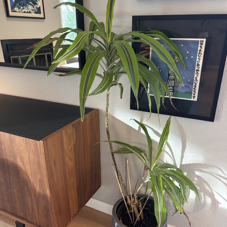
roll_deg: -1.1
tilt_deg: -22.6
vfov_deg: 52.4
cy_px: 128
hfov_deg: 52.5
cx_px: 113
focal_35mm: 31
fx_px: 230
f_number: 1.6
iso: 500
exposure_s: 1/60
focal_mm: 5.96
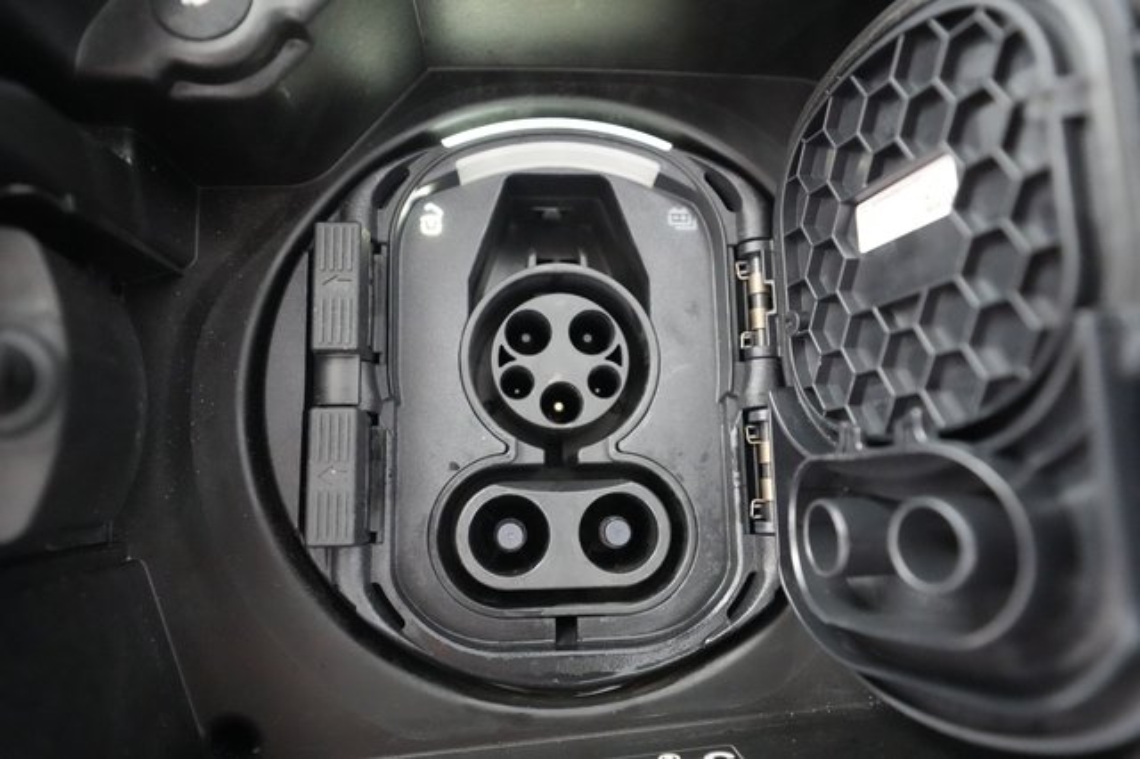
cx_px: 570
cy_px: 380
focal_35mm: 24
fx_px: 760
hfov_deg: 73.8
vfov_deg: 53.1
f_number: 4
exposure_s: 1/100
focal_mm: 24
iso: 20000
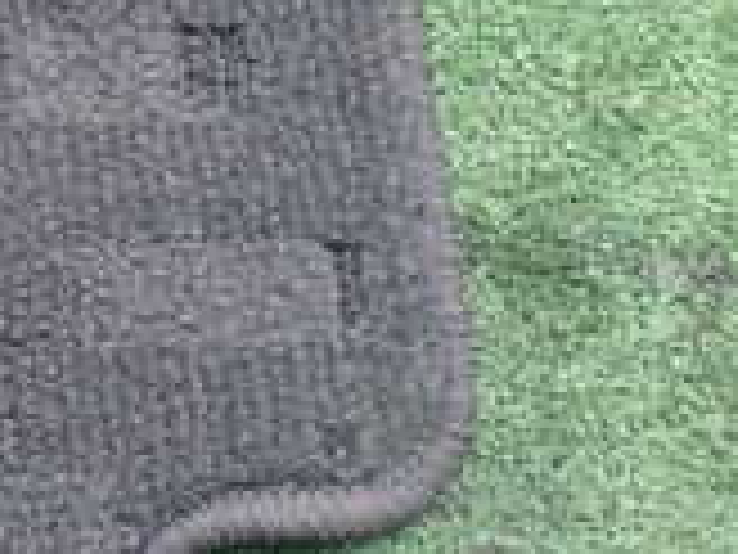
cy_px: -45
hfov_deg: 15.7
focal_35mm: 110
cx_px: -531
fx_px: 2345
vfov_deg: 13.2
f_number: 3.2
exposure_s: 1/125
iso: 100
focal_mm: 5.4
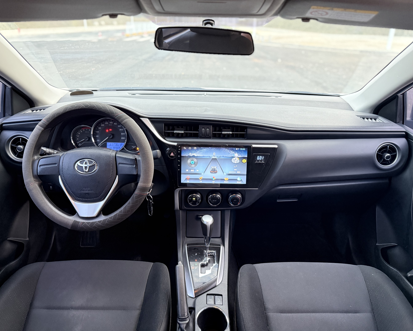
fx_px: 306
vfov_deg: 56.8
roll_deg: -0.3
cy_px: 166
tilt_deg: -25.0
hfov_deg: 68.1
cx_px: 205
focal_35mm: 25
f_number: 1.78
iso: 800
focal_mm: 6.76
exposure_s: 1/42
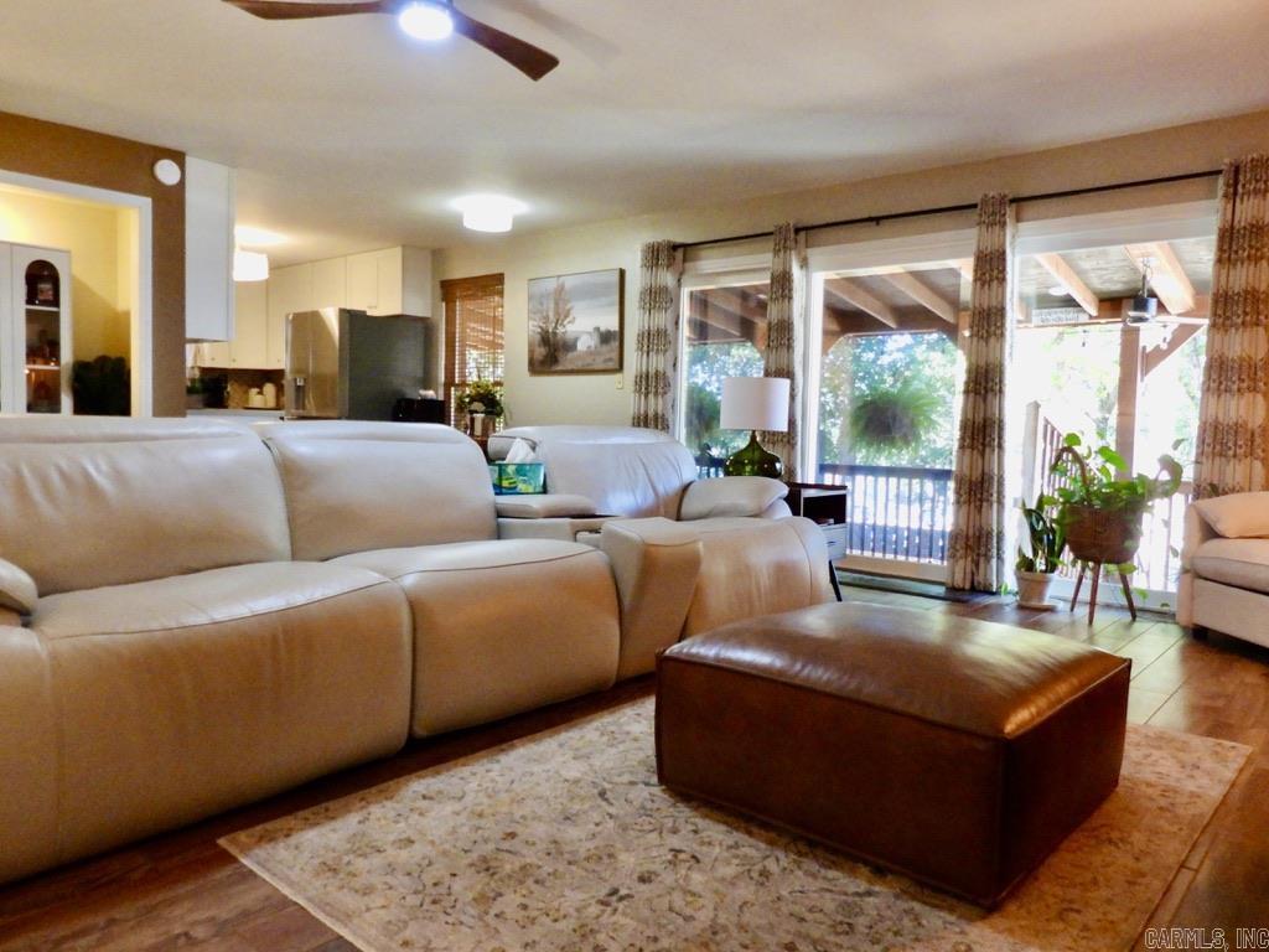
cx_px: 634
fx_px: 880
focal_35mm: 24
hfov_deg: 71.6
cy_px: 476
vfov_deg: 56.8
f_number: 2.8
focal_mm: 4.3
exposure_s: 1/60
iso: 720
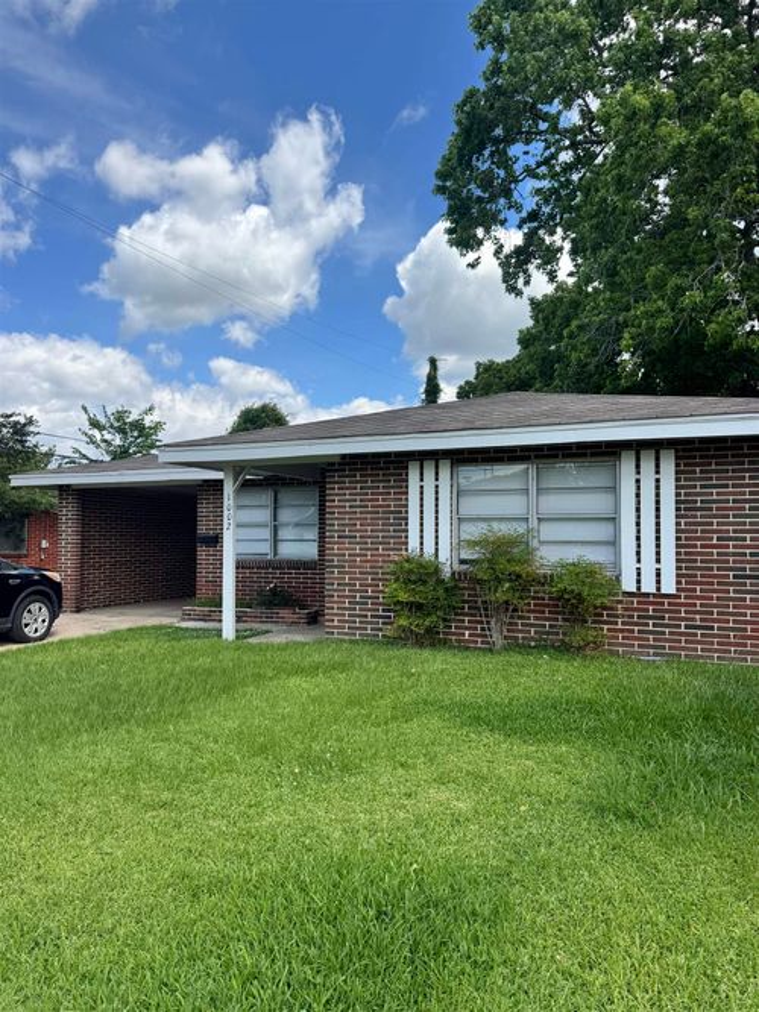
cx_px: 380
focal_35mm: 24
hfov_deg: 56.8
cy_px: 506
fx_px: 702
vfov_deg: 71.6
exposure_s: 1/3802
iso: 80
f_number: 1.78
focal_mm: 6.76
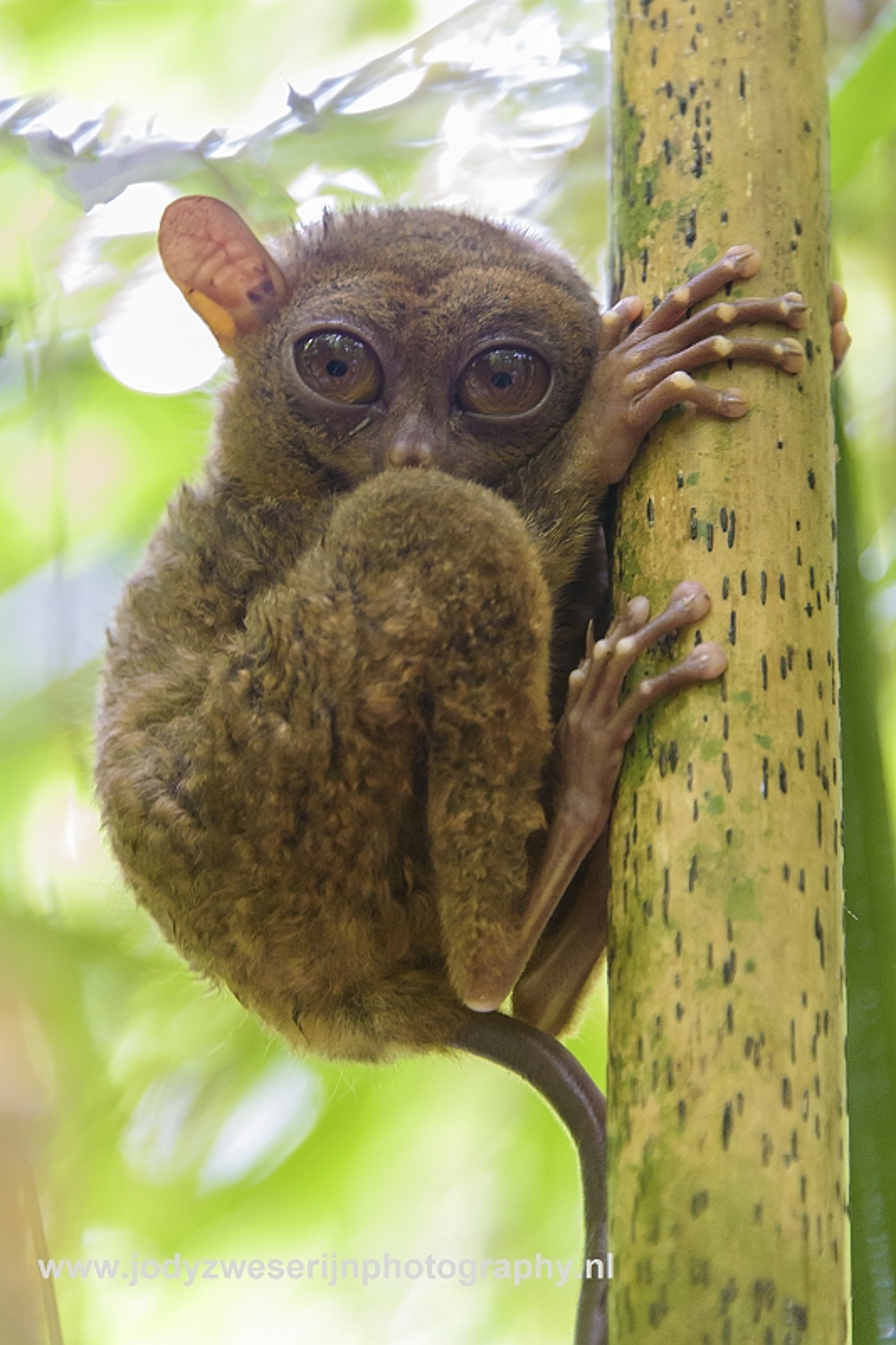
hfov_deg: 4.6
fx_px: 11204
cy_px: 672
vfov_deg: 6.9
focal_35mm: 300
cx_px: 448
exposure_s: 1/40
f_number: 5.6
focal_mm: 300
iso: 8000
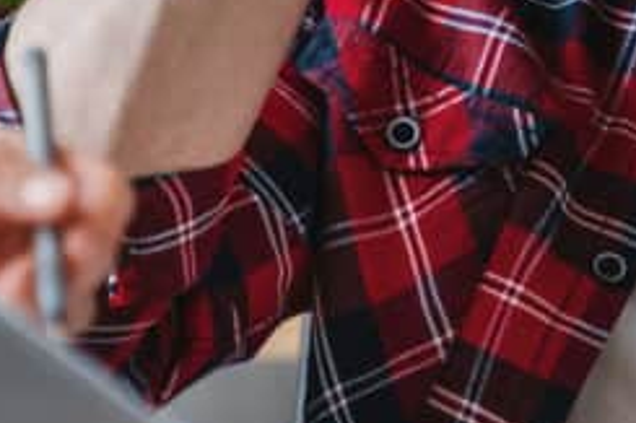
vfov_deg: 4.7
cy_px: -147
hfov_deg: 7.0
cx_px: 815
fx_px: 5173
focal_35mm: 293
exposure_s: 1/250
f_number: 2.8
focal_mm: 70
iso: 800
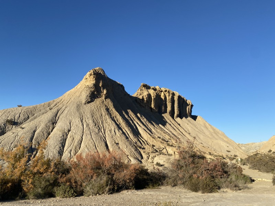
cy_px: 103
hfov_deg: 67.3
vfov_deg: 53.1
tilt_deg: +12.5
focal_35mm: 26
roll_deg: -1.7
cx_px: 138
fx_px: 207
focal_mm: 4.25
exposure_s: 1/2625
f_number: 1.8
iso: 32
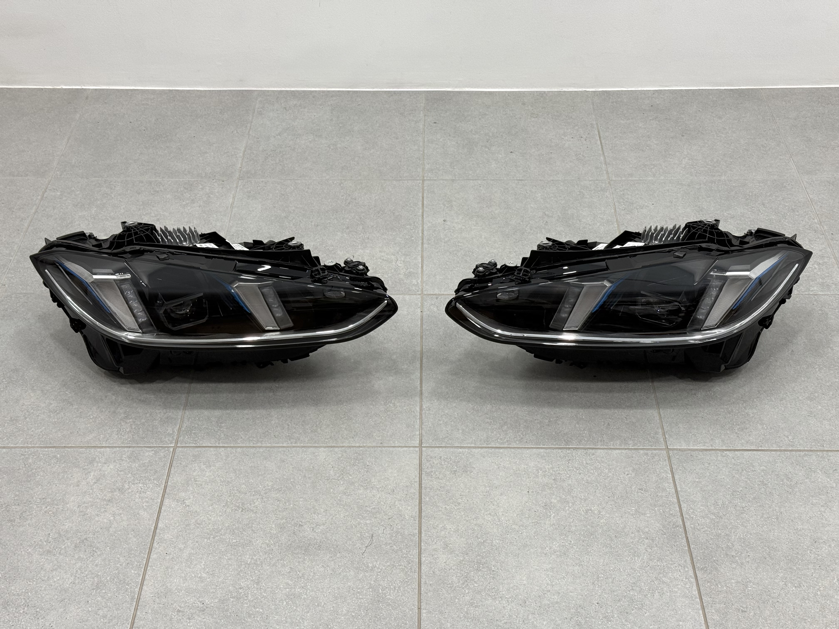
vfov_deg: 30.3
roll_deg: +1.5
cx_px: 420
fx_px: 1163
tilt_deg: -39.2
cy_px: 314
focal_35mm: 48
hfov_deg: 39.7
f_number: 1.78
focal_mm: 6.76
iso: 64
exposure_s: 1/280
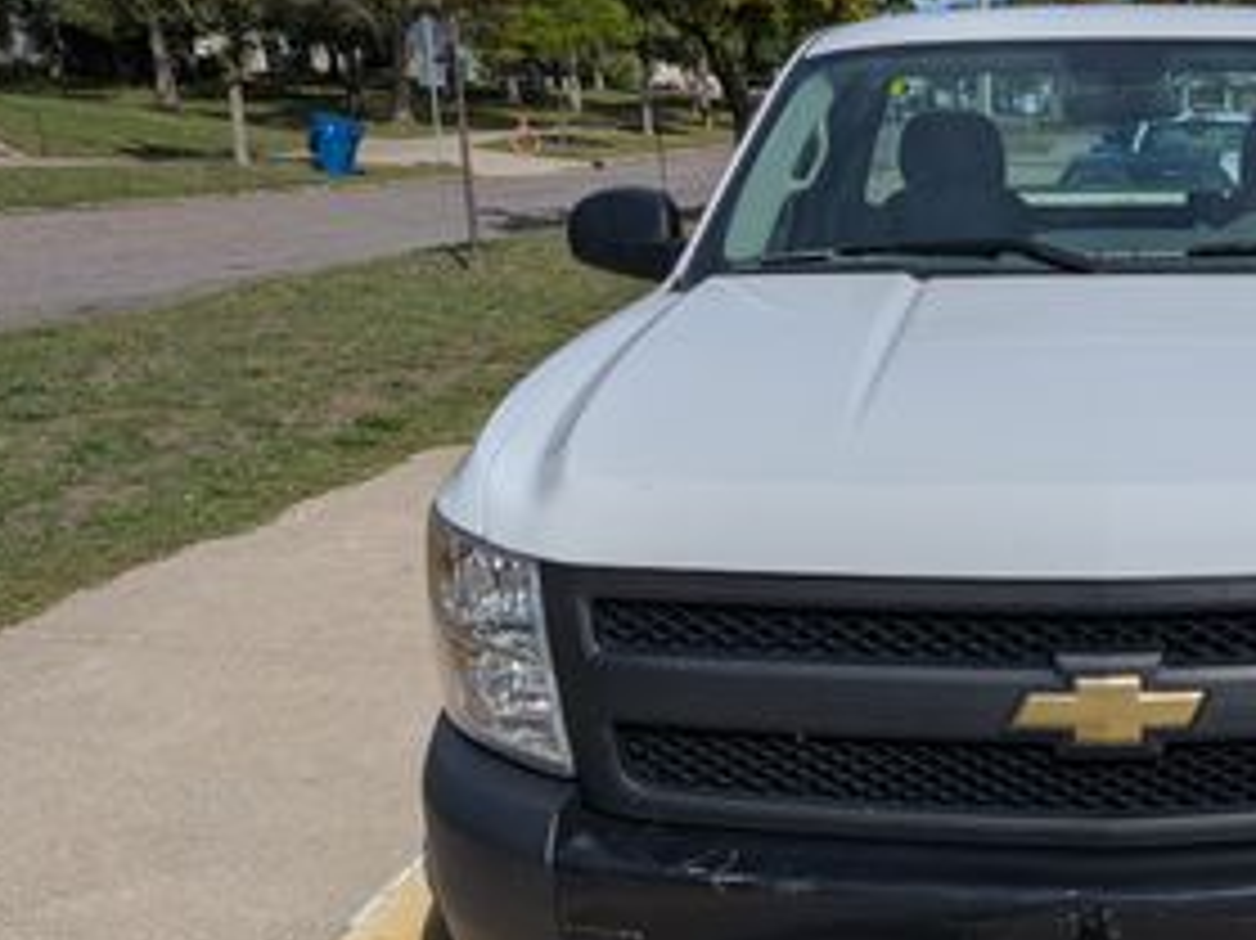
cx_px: 1094
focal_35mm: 43
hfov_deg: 41.0
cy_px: 650
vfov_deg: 33.2
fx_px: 1560
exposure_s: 1/17544
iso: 29
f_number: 1.7
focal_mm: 4.53
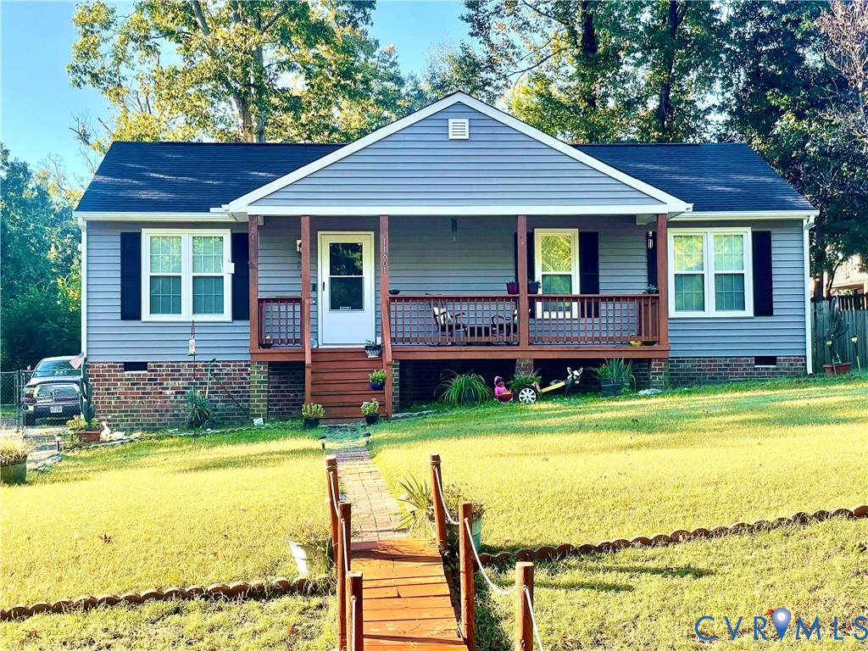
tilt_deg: +3.2
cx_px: 434
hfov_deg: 36.8
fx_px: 1304
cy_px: 326
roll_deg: +0.9
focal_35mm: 52
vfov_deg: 28.0
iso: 25
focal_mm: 6
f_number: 2
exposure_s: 1/305
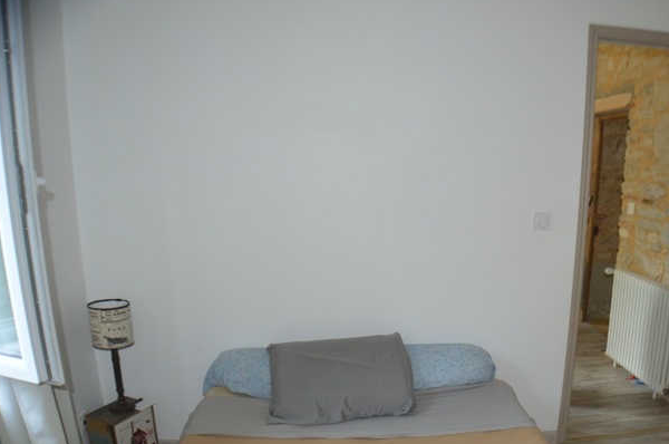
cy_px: 273
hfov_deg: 52.3
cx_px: 438
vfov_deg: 36.6
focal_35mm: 36
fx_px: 668
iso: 400
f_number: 3.5
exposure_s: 1/60
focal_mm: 18
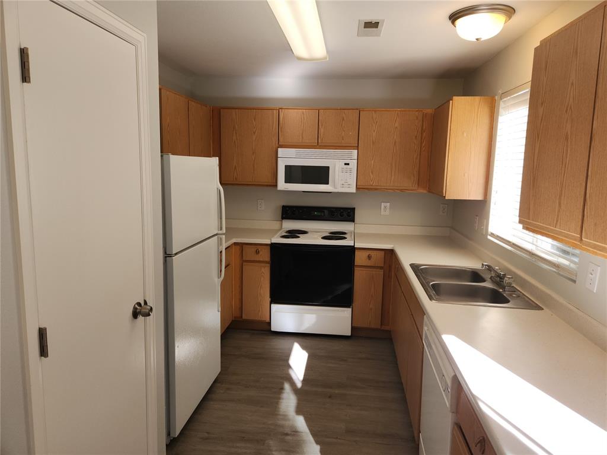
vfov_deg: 58.8
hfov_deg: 74.0
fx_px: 403
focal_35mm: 23
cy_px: 228
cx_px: 304
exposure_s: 1/120
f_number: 1.8
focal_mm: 5.4
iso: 25
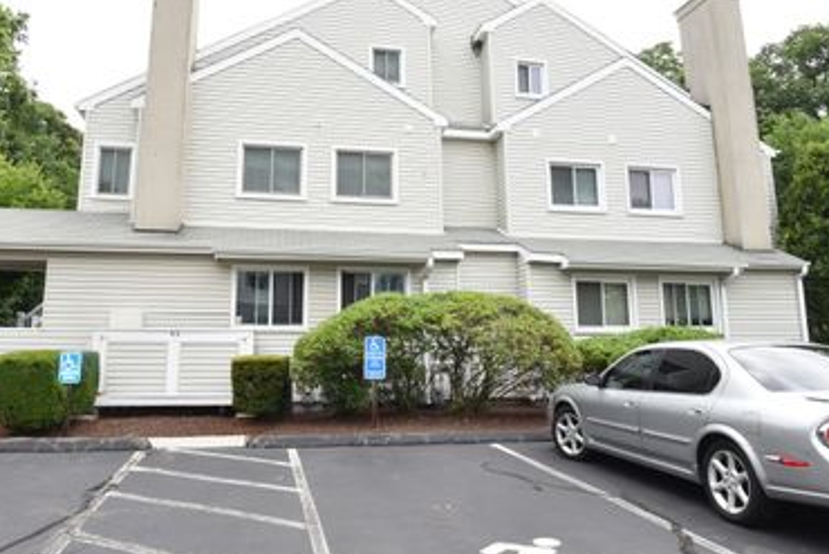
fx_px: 622
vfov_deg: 47.7
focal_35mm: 27
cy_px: 225
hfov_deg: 67.2
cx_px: 376
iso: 1000
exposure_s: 1/200
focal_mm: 20
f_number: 16
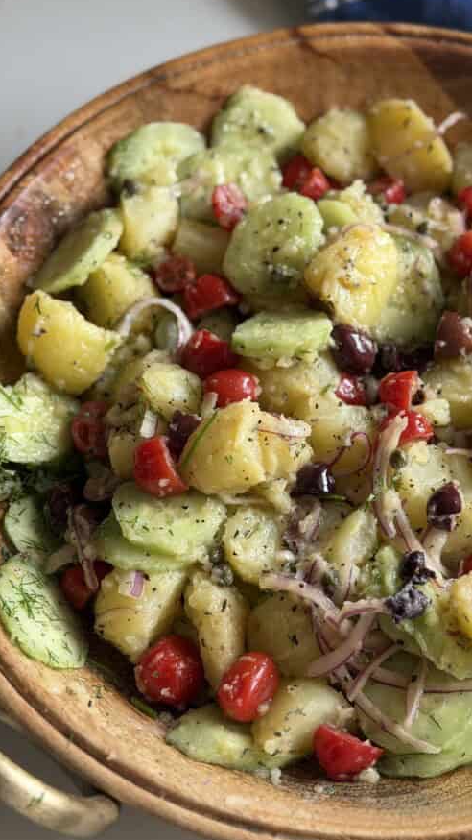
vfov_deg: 36.0
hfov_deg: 20.6
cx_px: 346
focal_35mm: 58
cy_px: 422
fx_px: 1291
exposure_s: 1/121
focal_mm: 6.8
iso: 64
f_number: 1.8
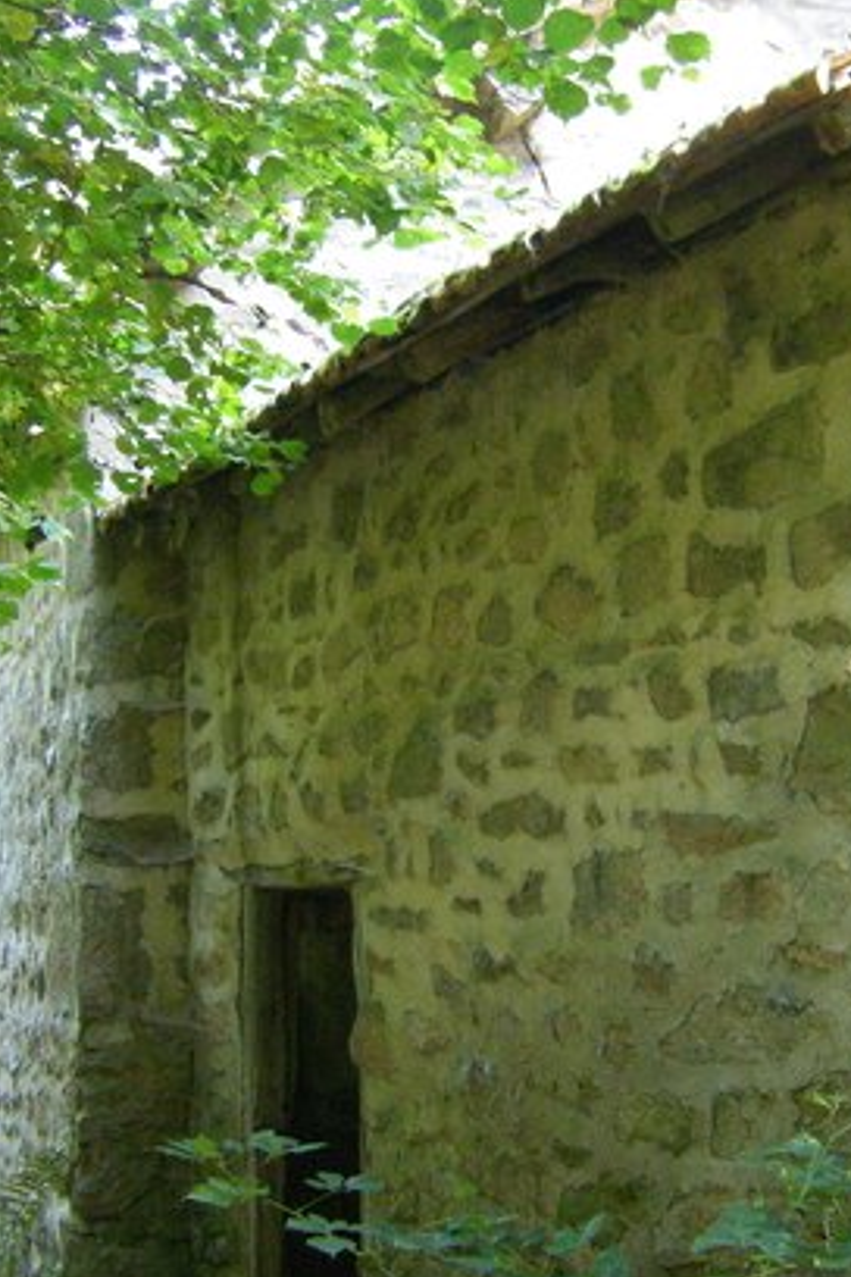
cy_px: 642
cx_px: 594
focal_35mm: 62
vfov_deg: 32.4
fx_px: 2198
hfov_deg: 21.8
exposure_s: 1/50
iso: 500
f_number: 3.5
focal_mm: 6.3
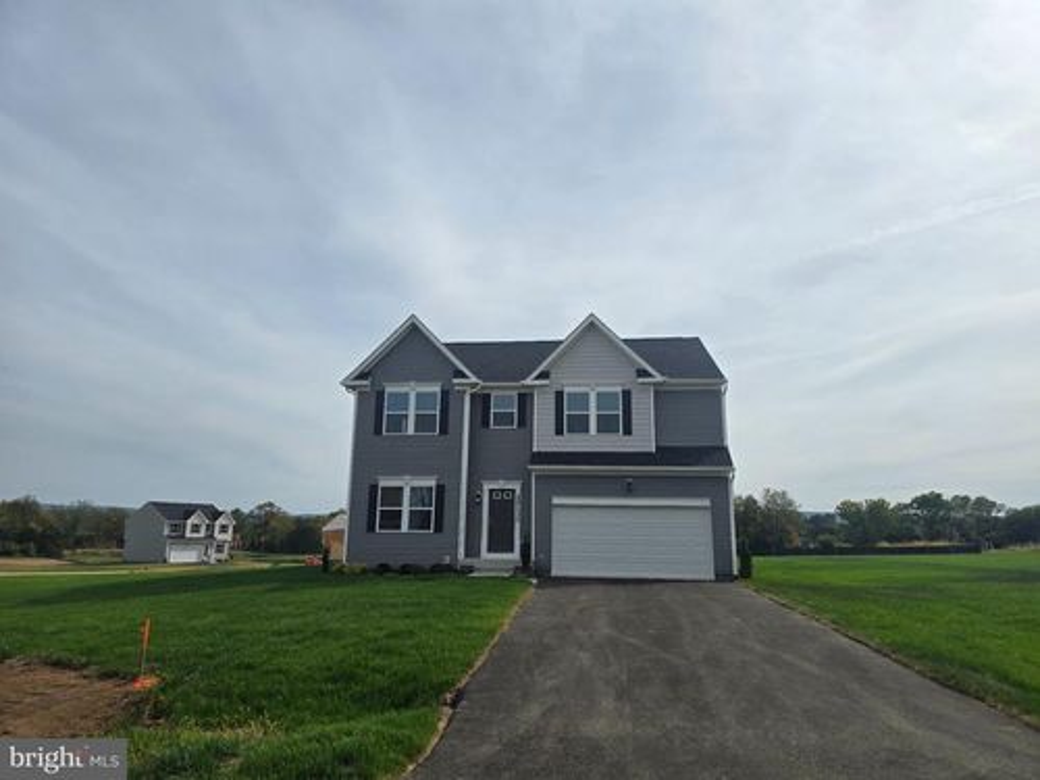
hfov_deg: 73.9
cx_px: 520
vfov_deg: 58.9
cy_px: 390
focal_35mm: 23
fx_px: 691
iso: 12
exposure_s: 1/1332
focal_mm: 6.3
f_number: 1.7
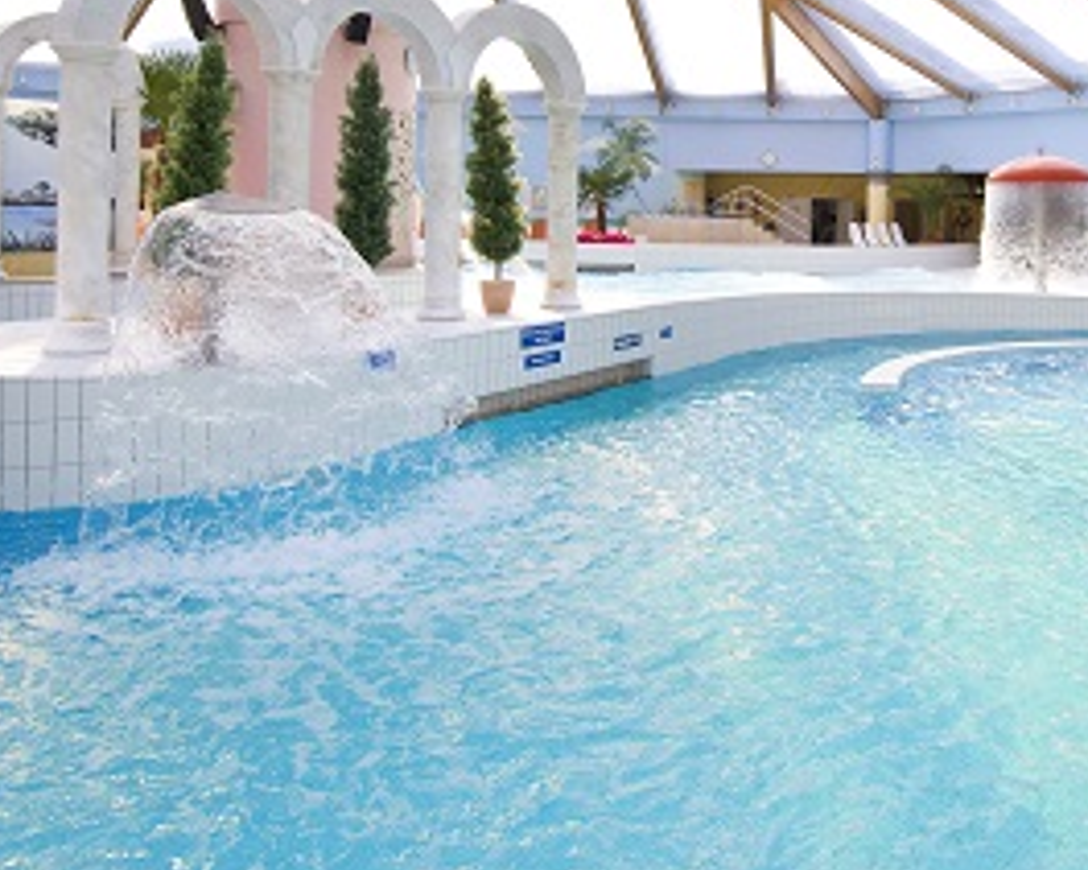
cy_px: 214
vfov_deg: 44.2
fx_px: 1030
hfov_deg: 53.8
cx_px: 779
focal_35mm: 32
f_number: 8
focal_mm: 15
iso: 400
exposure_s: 1/400
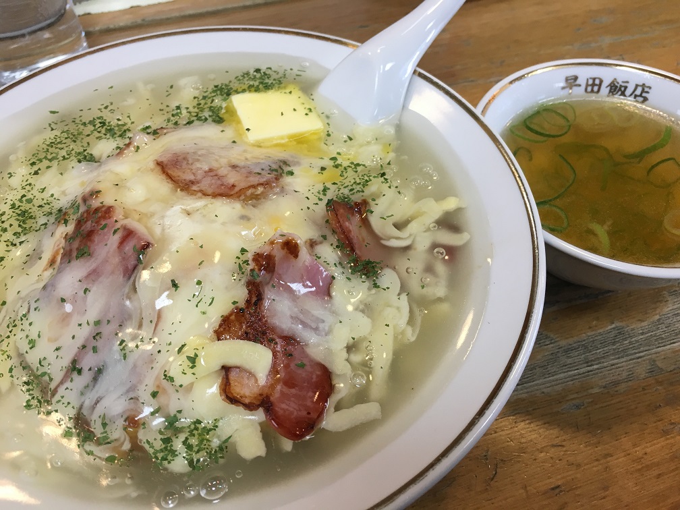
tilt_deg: -50.8
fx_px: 570
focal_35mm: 29
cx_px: 340
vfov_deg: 48.2
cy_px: 255
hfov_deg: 61.7
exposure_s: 1/30
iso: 32
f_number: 2.2
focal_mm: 4.15
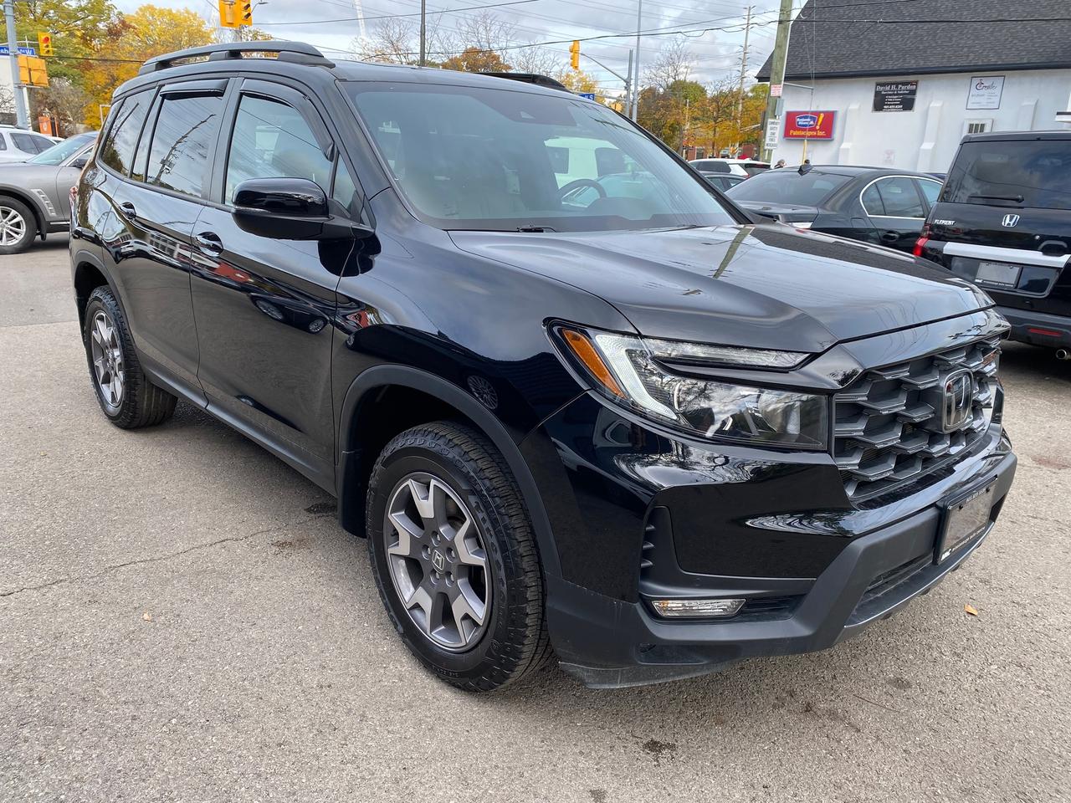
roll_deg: -2.2
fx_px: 804
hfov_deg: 67.3
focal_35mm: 26
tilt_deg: -17.3
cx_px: 536
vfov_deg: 53.1
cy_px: 402
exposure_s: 1/673
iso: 32
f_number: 1.8
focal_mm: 4.25
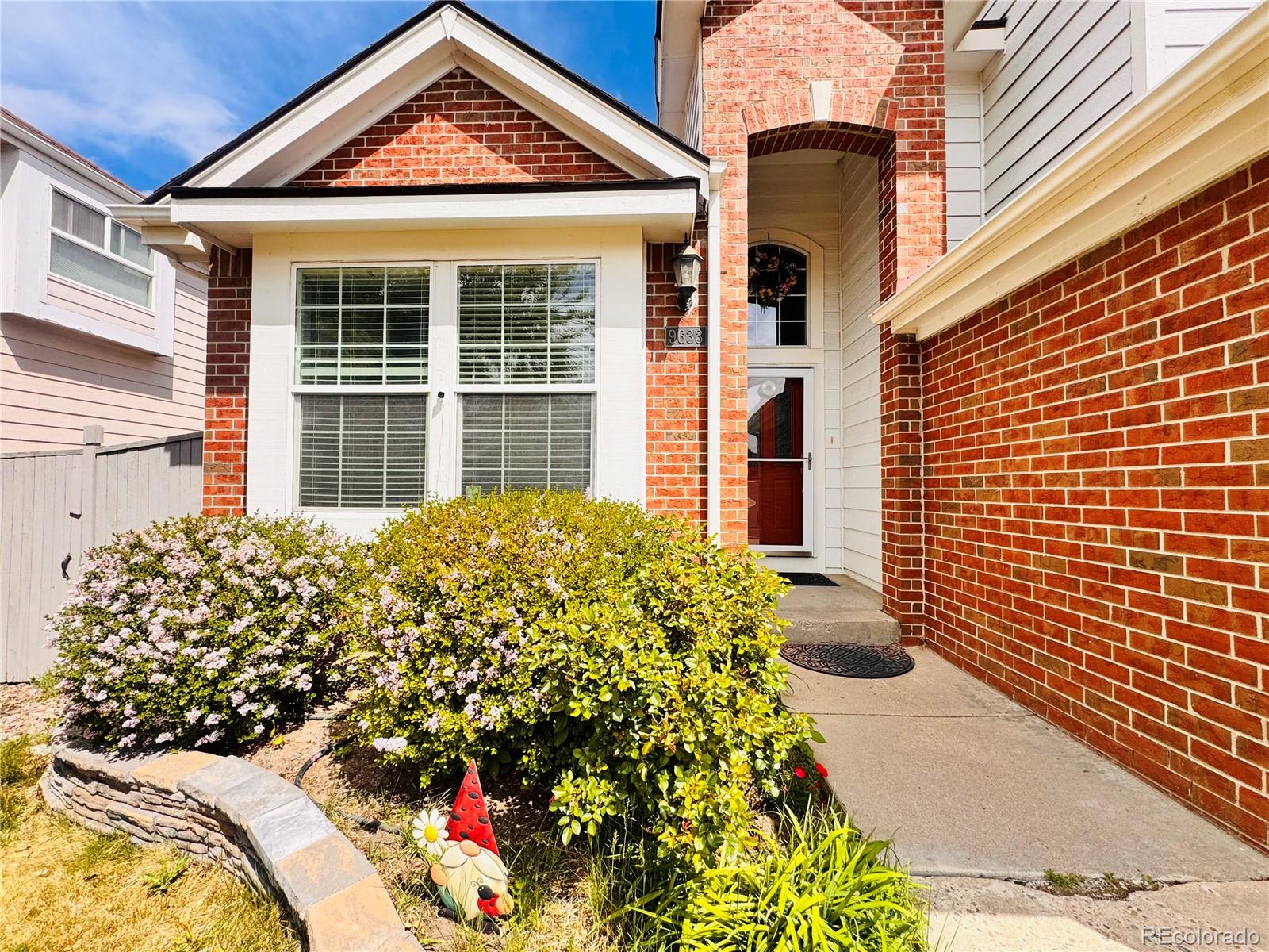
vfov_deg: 85.7
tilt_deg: -1.1
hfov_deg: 102.1
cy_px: 476
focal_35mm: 14
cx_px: 634
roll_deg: -0.2
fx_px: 513
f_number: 2.2
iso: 40
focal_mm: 2.22
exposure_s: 1/1506
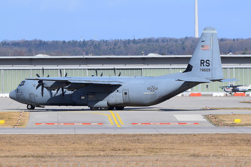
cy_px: 84
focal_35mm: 360
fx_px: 2510
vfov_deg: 3.8
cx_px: 126
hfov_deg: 5.7
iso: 200
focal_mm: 240
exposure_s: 1/800
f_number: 7.1
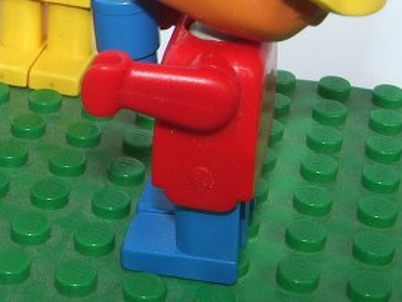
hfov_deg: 18.1
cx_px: -80
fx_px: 1196
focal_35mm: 103
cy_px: 10
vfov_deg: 14.2
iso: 50
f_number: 4.3
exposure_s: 1/125
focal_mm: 5.8
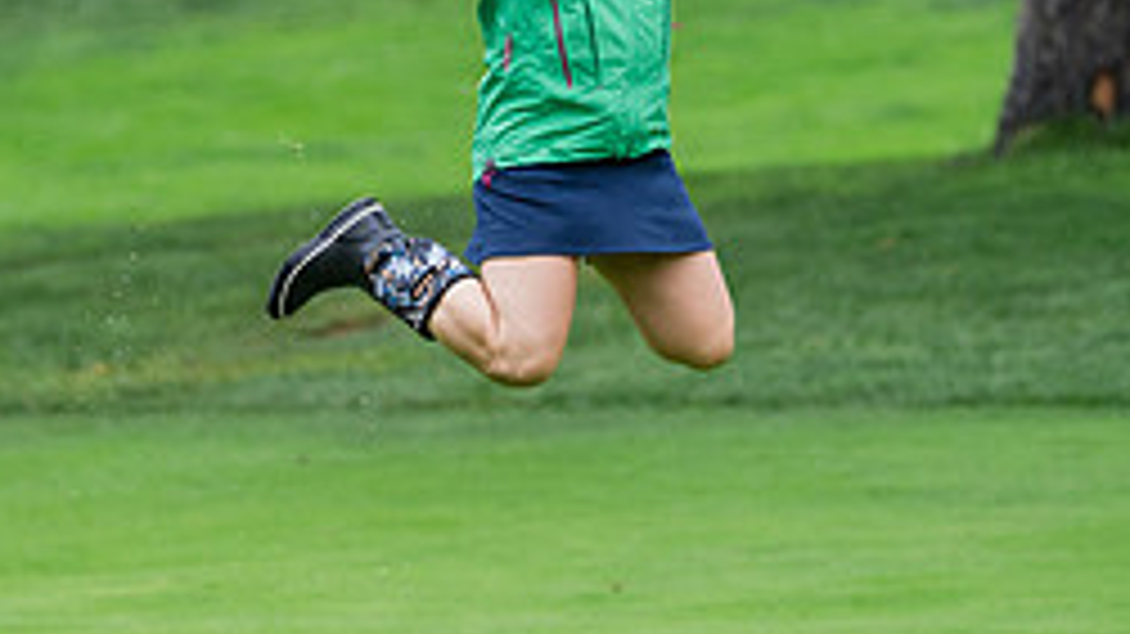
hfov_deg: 3.6
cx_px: 643
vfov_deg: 2.0
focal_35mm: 608
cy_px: 7
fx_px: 18212
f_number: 2.8
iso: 500
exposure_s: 1/800
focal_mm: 181.8
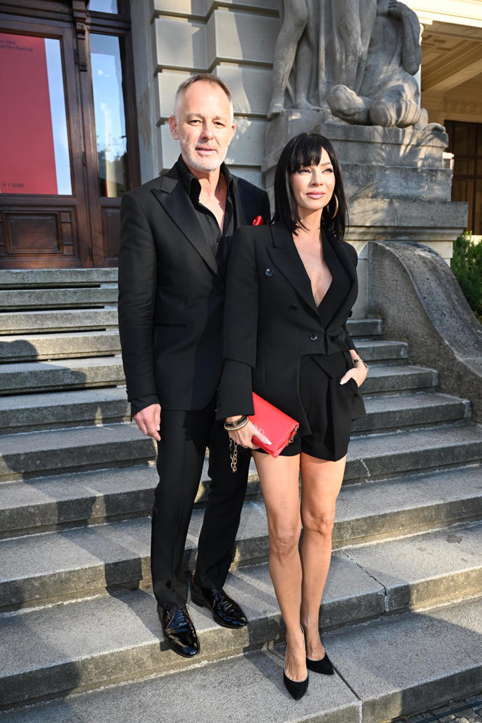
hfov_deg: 45.0
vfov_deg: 63.7
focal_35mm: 29
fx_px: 582
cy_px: 362
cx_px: 241
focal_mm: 29
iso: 500
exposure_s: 1/500
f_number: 5
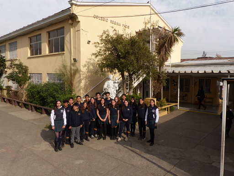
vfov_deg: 53.1
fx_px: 176
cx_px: 117
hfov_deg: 67.3
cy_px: 88
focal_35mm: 26
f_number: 7.1
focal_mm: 4.7
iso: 100
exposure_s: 1/250
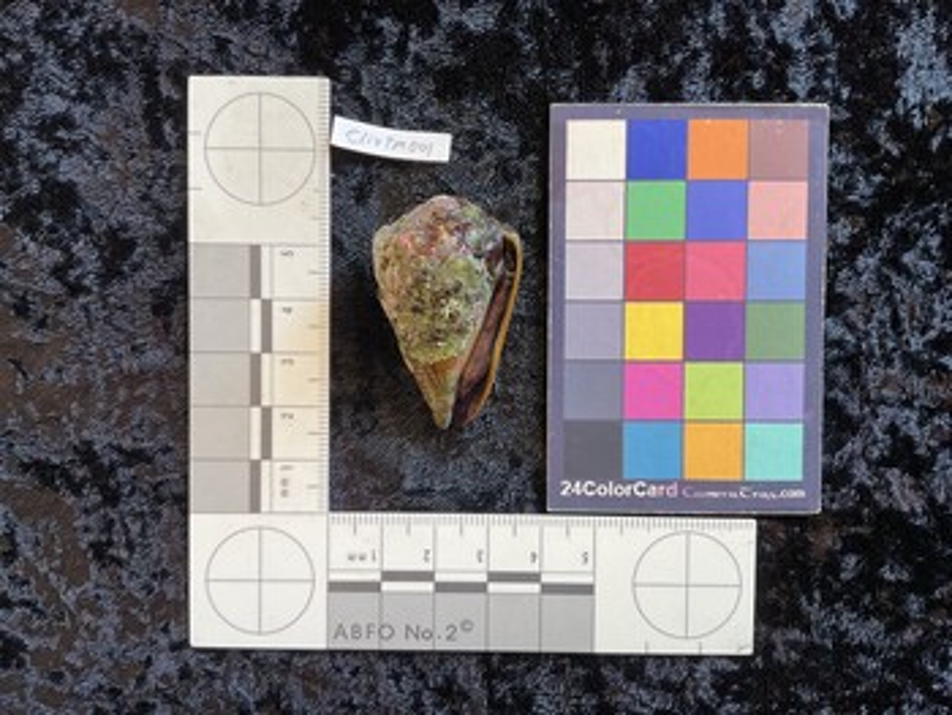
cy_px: 358
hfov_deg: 61.6
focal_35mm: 29
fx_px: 798
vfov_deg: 48.3
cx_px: 476
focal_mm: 3
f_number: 1.8
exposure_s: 1/50
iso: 40
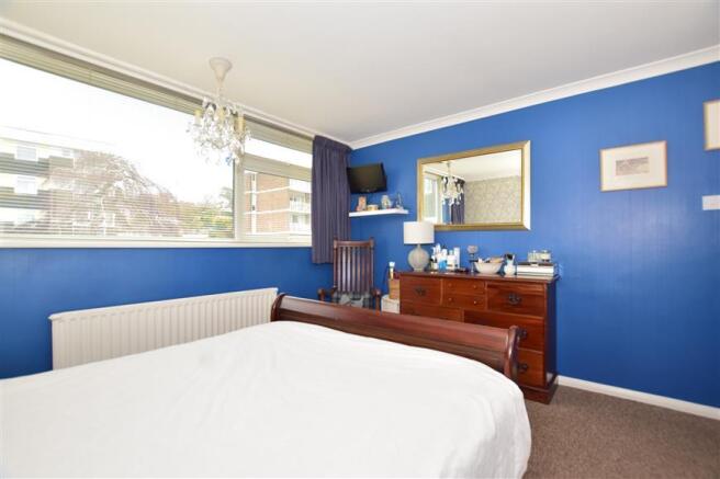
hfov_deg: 100.4
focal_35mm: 15
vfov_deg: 77.3
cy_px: 240
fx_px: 300
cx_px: 360
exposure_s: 1/80
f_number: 6.3
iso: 500
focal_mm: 10
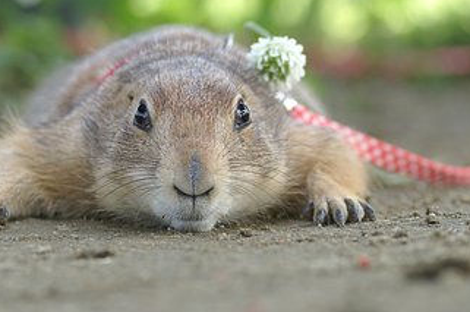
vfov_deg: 6.4
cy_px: 117
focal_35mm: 215
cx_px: 231
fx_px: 2803
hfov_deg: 9.6
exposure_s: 1/200
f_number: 3.5
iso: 100
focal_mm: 90
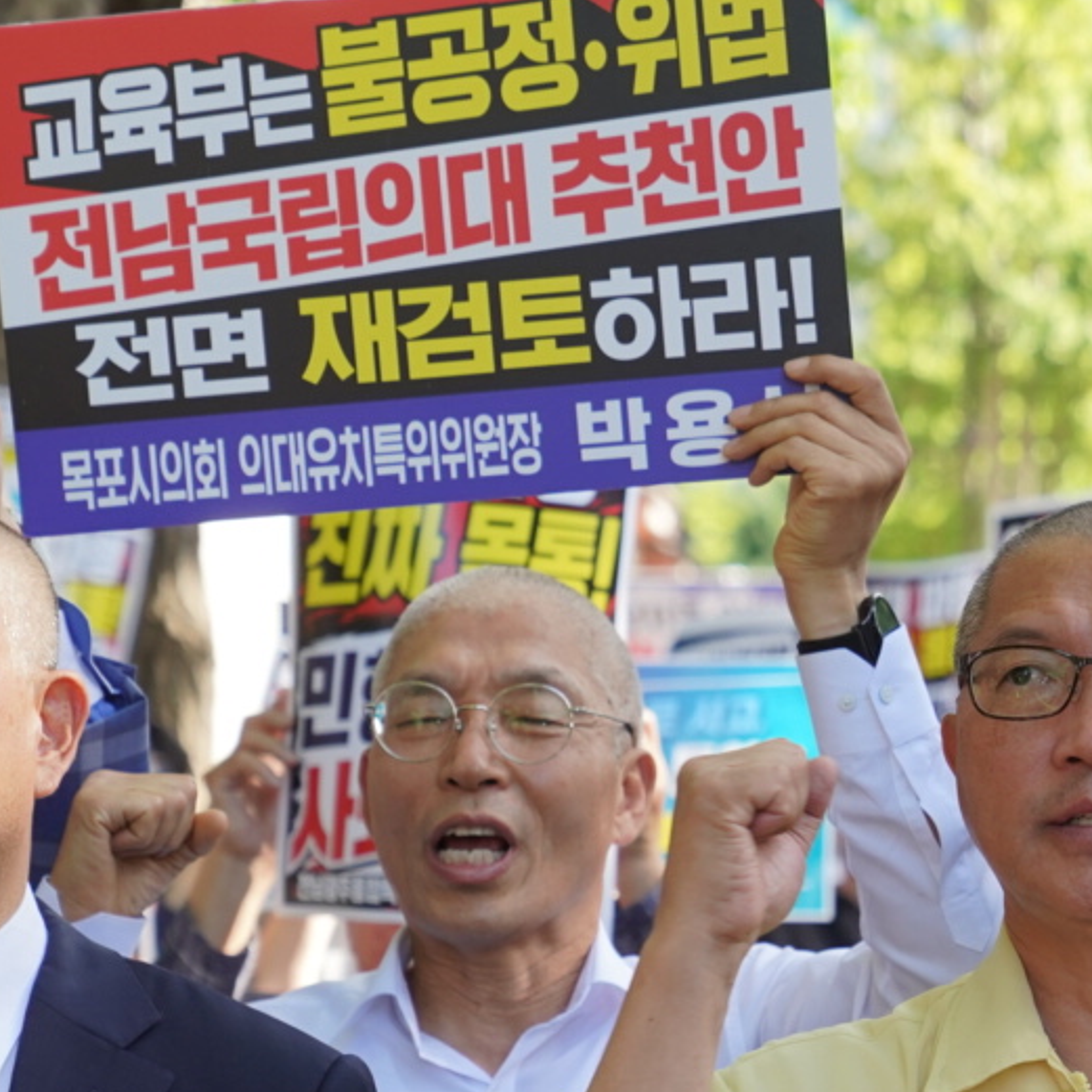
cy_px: 1010
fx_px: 6210
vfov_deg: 10.0
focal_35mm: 174
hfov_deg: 10.0
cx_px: 1079
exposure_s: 1/250
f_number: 4
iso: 250
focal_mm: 66
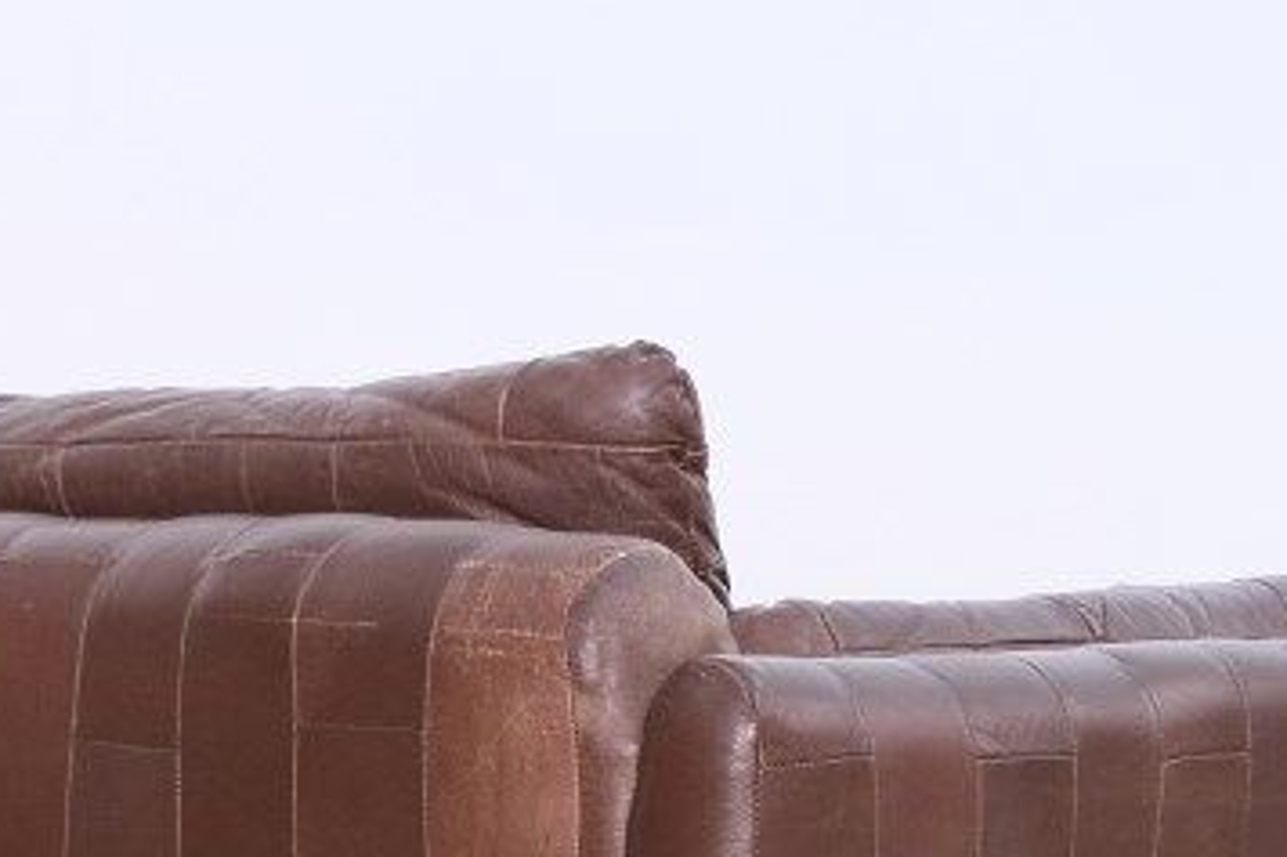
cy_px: 828
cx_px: 108
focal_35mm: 125
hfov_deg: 16.2
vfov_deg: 10.9
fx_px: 4466
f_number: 4
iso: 1000
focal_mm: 23.5
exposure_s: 1/34
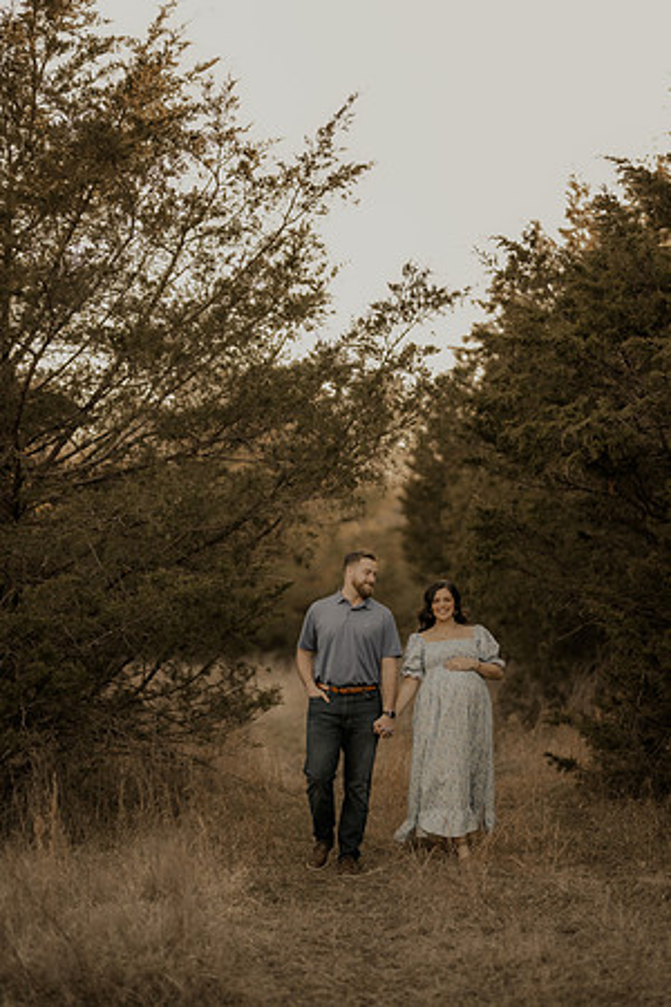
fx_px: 2376
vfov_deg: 23.9
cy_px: 504
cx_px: 336
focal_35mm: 85
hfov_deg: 16.1
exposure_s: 1/250
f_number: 1.4
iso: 100
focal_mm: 85
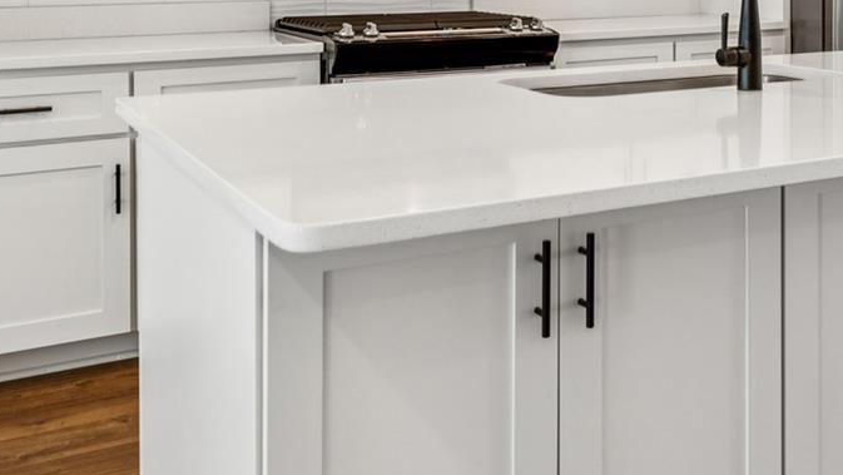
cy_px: -50
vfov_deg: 22.0
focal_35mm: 52
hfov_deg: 38.5
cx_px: 683
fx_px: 1155
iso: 100
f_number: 9
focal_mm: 16.2
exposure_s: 1/5
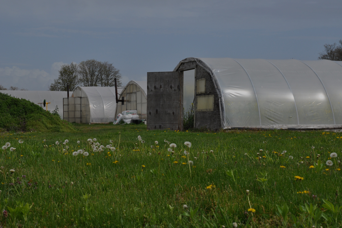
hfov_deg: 27.0
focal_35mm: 75
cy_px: 114
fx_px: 712
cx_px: 171
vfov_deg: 18.2
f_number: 13
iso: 200
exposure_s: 1/160
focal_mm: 50
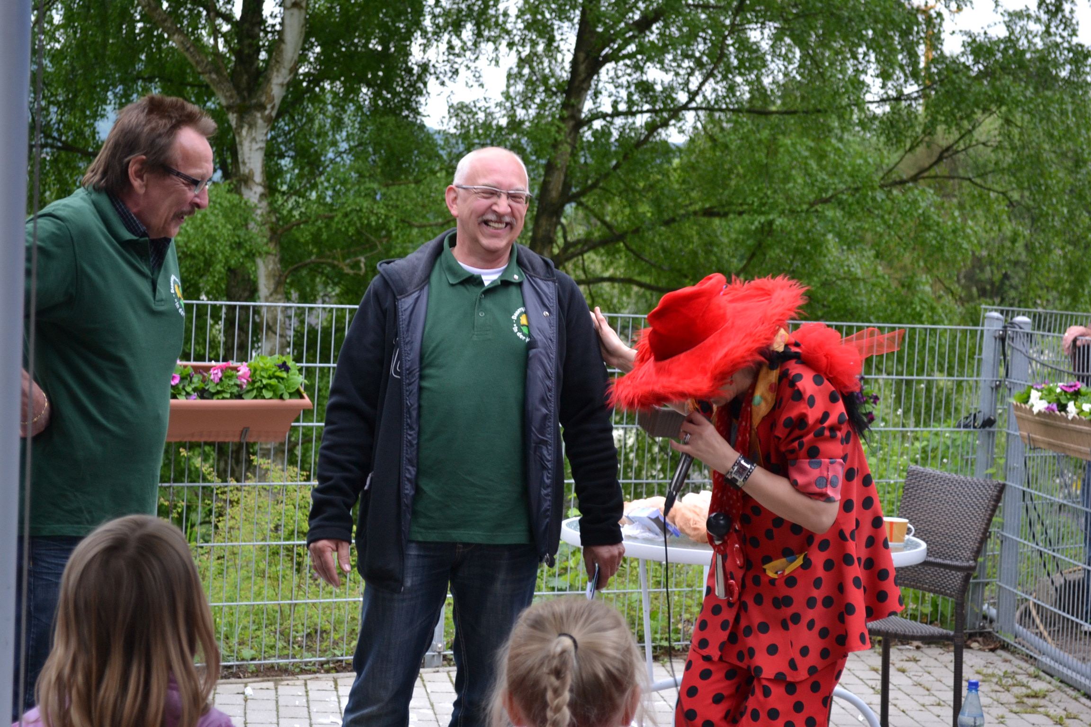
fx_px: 2500
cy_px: 364
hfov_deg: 24.6
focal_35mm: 82
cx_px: 546
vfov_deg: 16.6
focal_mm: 55
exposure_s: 1/125
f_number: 5.6
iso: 360
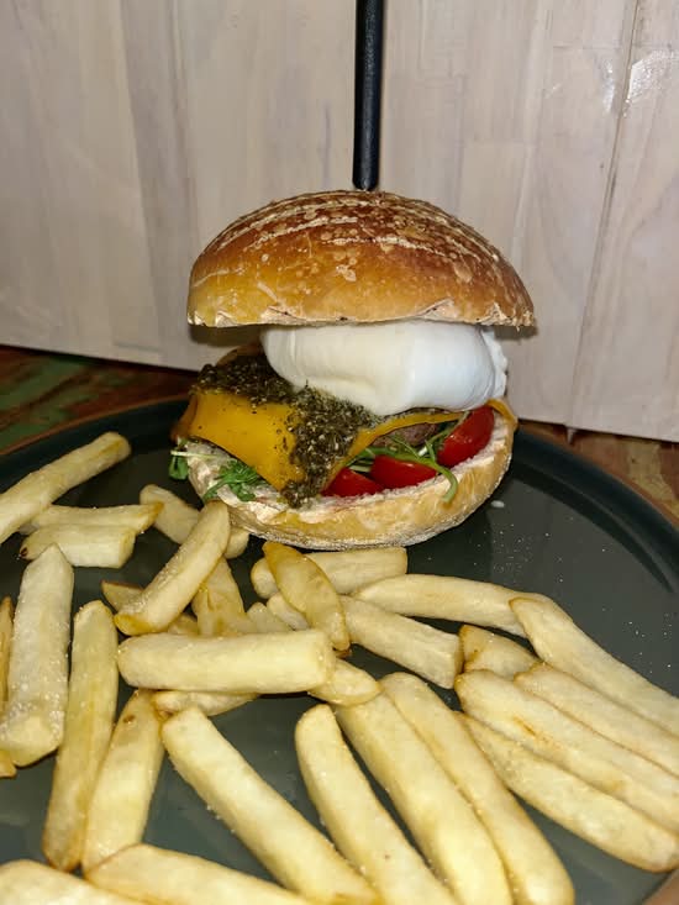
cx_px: 340
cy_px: 452
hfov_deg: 53.1
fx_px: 680
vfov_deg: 67.3
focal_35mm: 26
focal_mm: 5.1
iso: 50
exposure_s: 1/76
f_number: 1.6
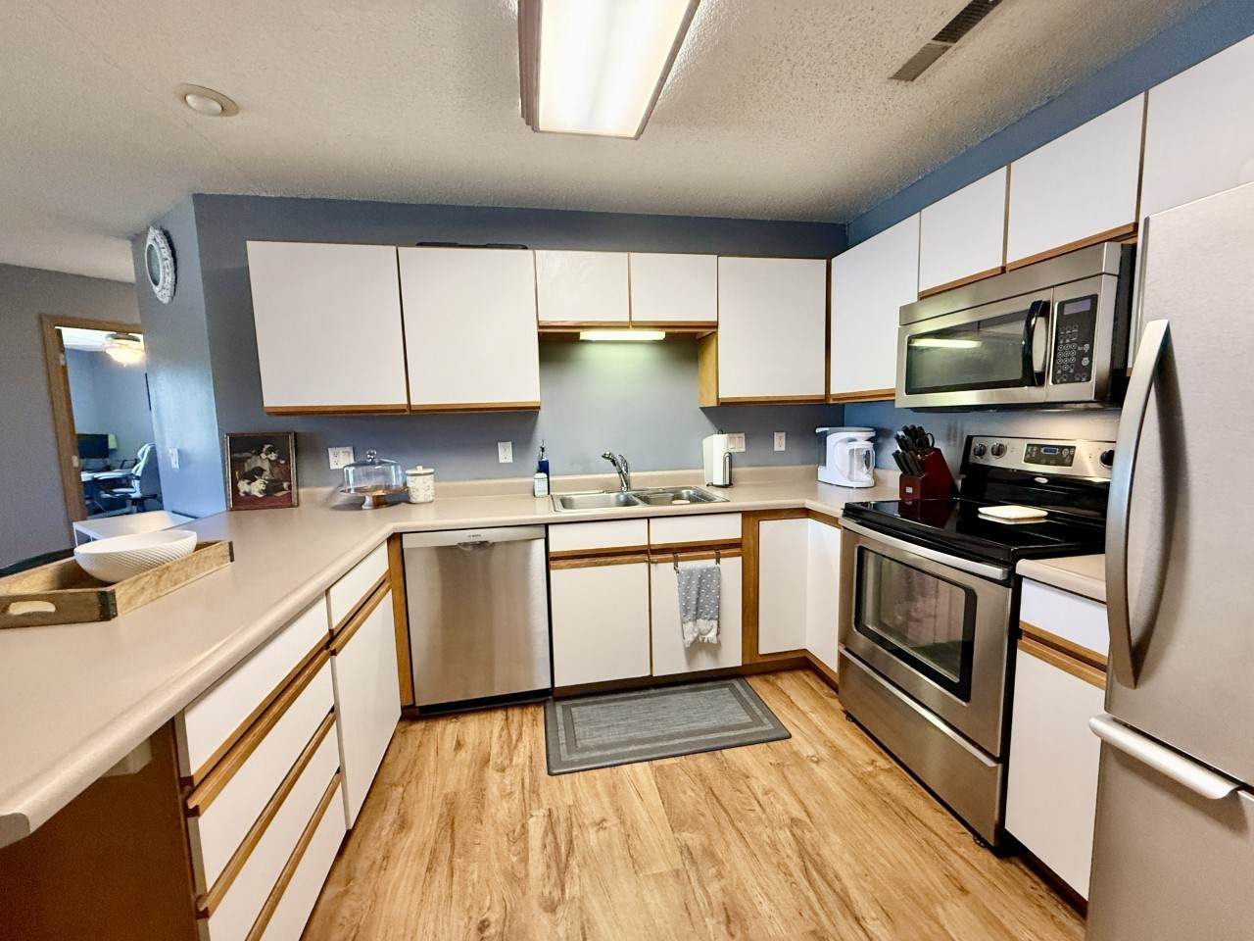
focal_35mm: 14
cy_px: 470
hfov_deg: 102.1
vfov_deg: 85.7
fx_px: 507
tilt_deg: -6.0
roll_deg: +0.9
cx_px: 627
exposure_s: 1/60
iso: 320
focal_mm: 2.22
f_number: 2.2
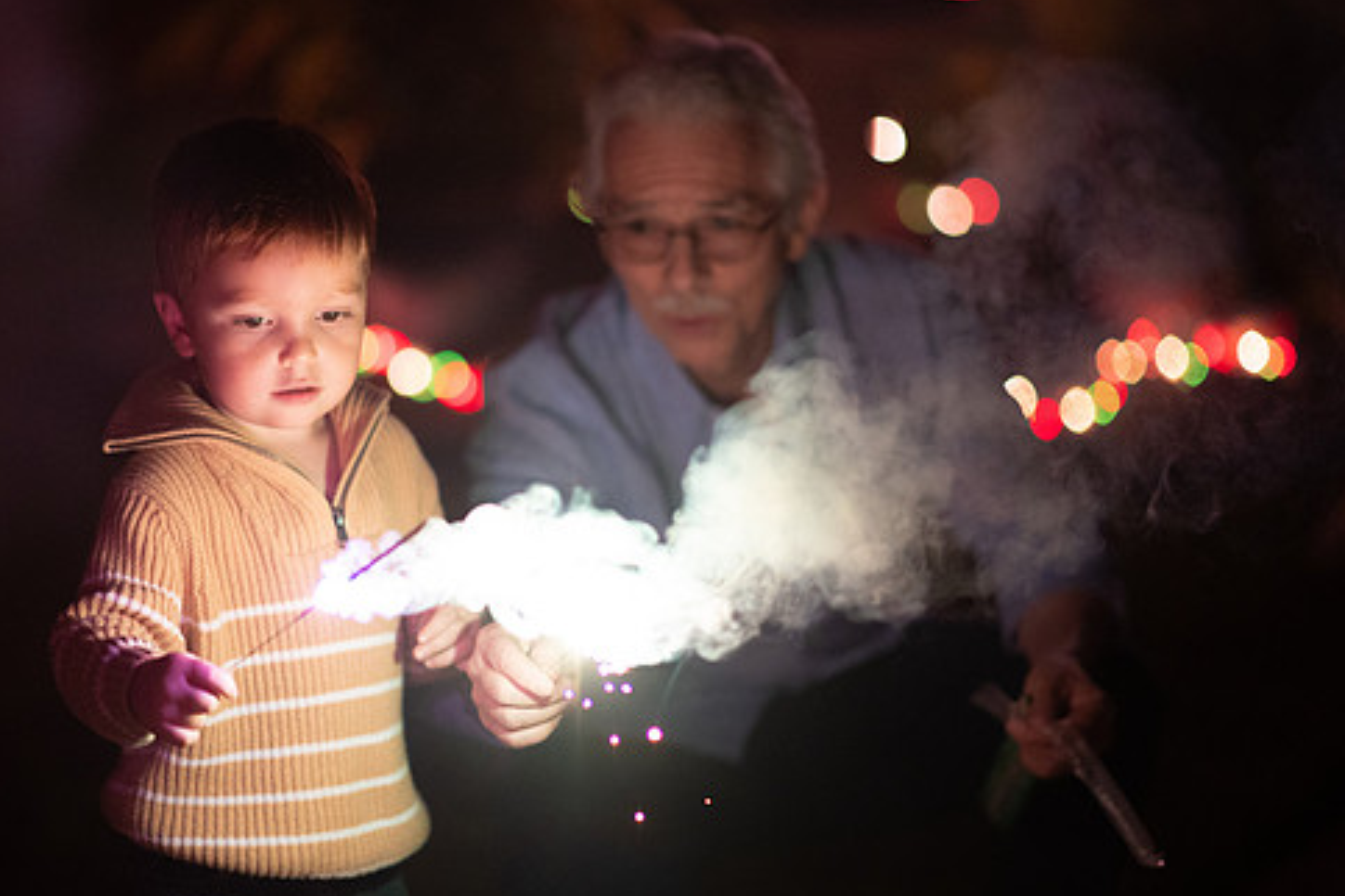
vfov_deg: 13.4
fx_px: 3811
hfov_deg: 20.0
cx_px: 596
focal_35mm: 102
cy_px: 426
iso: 5600
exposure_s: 1/640
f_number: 1.4
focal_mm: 85
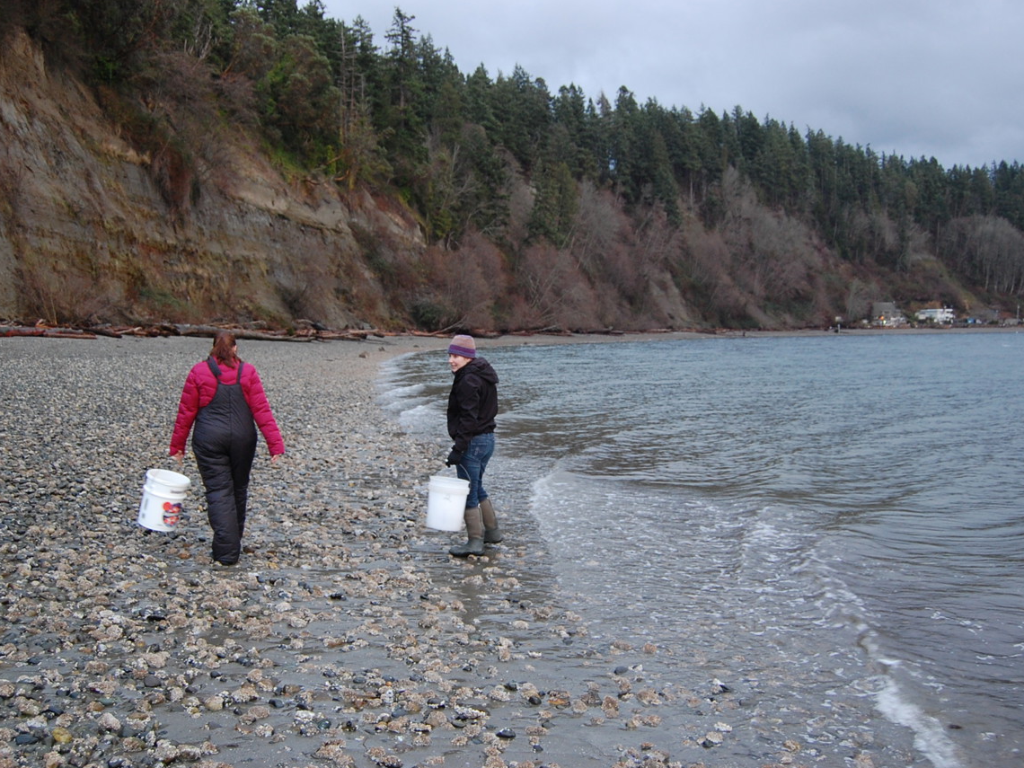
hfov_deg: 51.4
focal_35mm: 36
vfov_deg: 39.7
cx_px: 508
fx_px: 1065
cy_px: 384
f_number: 3.8
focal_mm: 22
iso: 720
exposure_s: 1/30
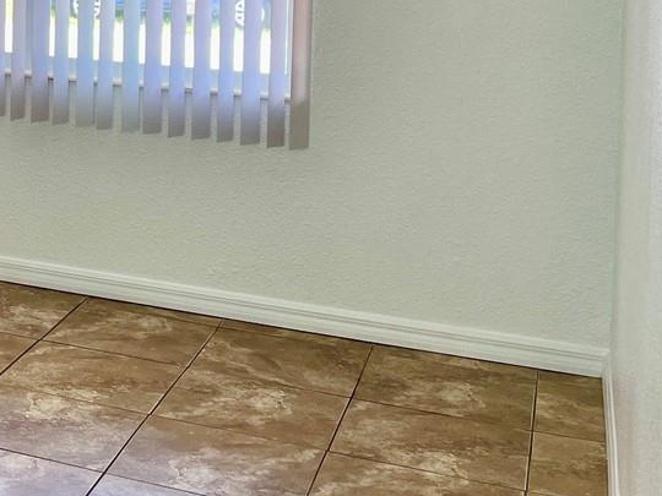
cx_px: -304
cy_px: -80
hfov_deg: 21.6
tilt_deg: -3.7
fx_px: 1473
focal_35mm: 77
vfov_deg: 18.3
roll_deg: -0.2
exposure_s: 1/120
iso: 64
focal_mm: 4.2
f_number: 1.6
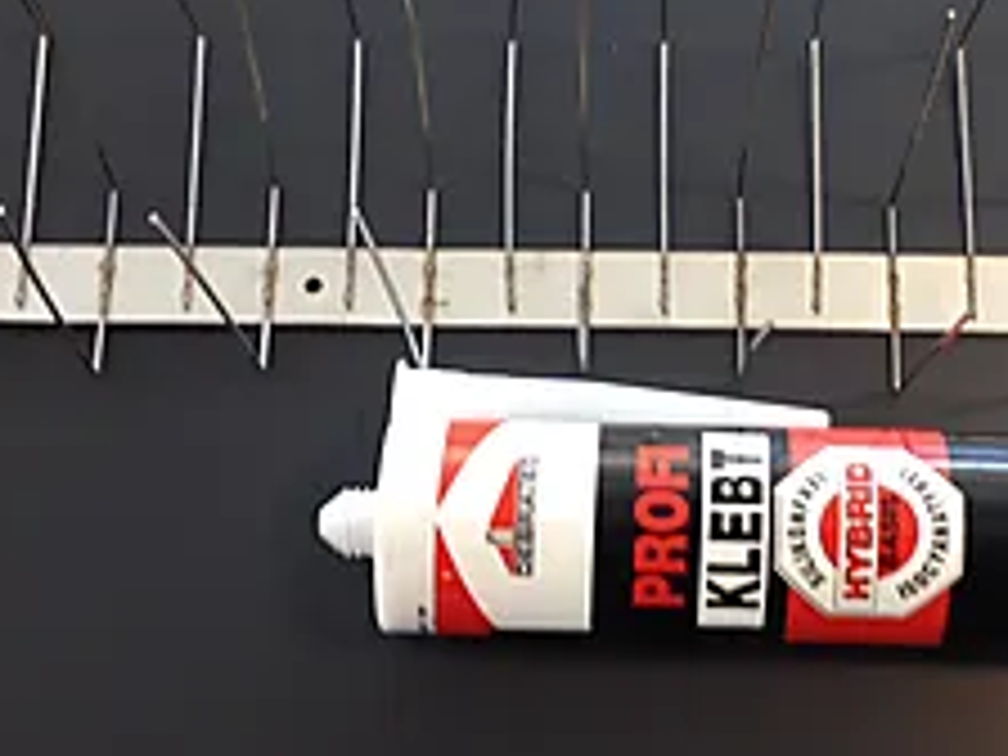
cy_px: 209
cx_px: 734
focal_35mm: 78
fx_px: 2271
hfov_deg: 24.8
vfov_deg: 18.8
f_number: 2.4
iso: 64
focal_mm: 4.28
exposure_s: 1/24
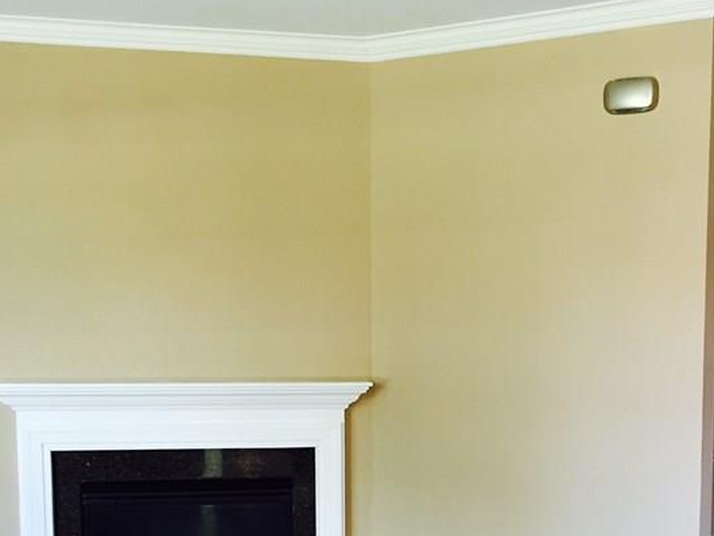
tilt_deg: -6.6
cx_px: 492
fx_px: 1156
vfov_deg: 25.5
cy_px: 462
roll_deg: -1.1
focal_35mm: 56
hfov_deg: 33.9
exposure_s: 1/30
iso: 80
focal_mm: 4.15
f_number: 2.2
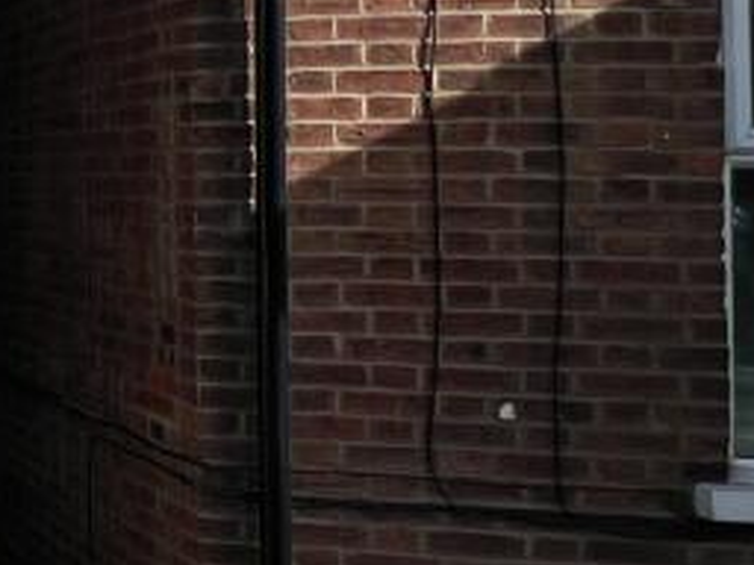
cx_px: -651
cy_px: 156
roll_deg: -0.2
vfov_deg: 27.7
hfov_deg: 21.2
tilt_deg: +0.3
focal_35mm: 52
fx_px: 1133
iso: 32
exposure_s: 1/3040
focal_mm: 1.57
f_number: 1.8
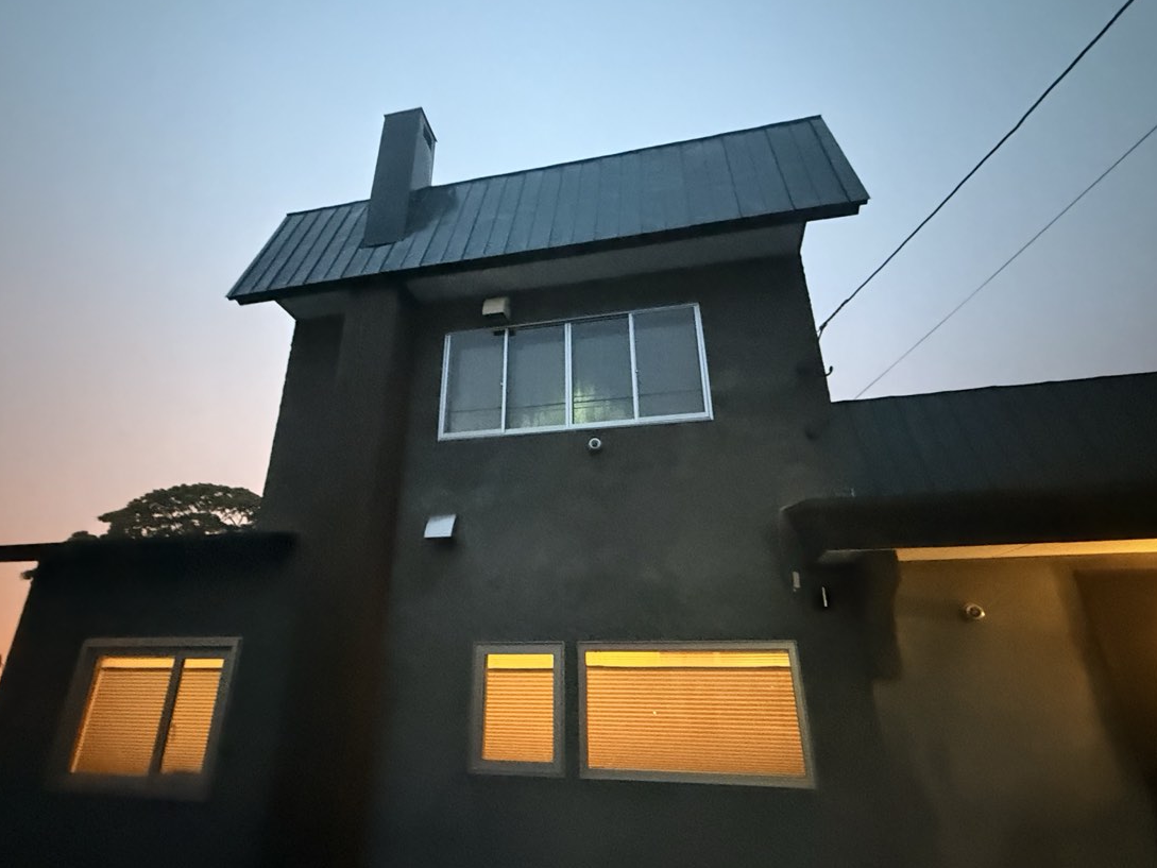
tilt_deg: +21.5
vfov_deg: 71.6
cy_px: 425
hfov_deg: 87.7
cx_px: 546
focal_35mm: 18
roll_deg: -0.7
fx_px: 602
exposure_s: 1/25
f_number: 2.2
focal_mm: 2.22
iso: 2000
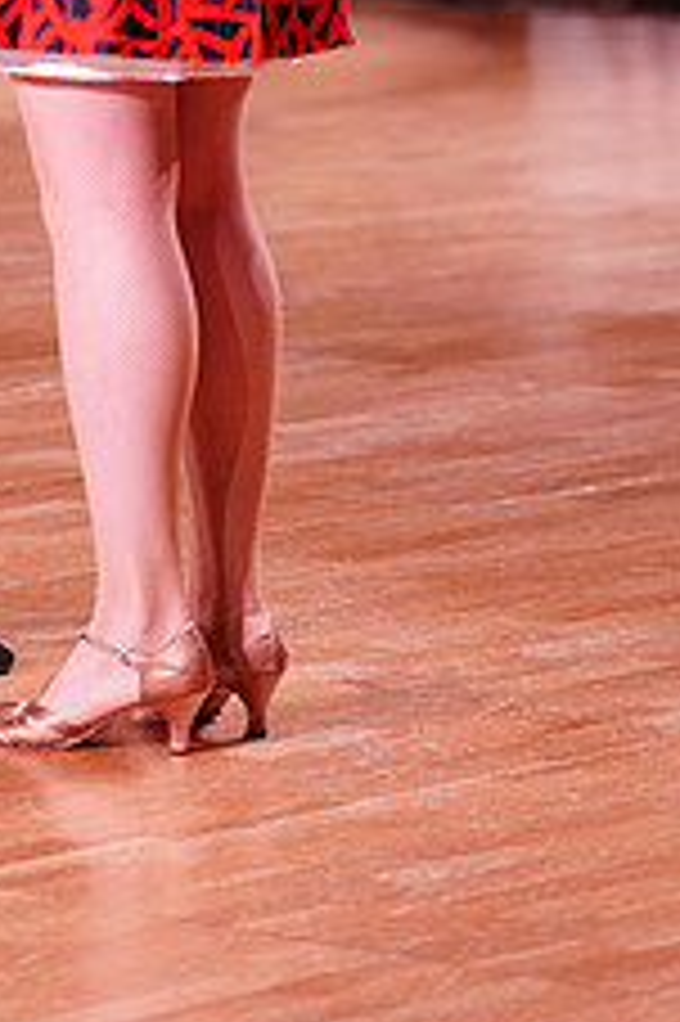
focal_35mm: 281
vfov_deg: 7.3
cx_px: -29
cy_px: -194
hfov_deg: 4.9
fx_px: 7973
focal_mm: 110
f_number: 2.8
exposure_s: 1/250
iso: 800
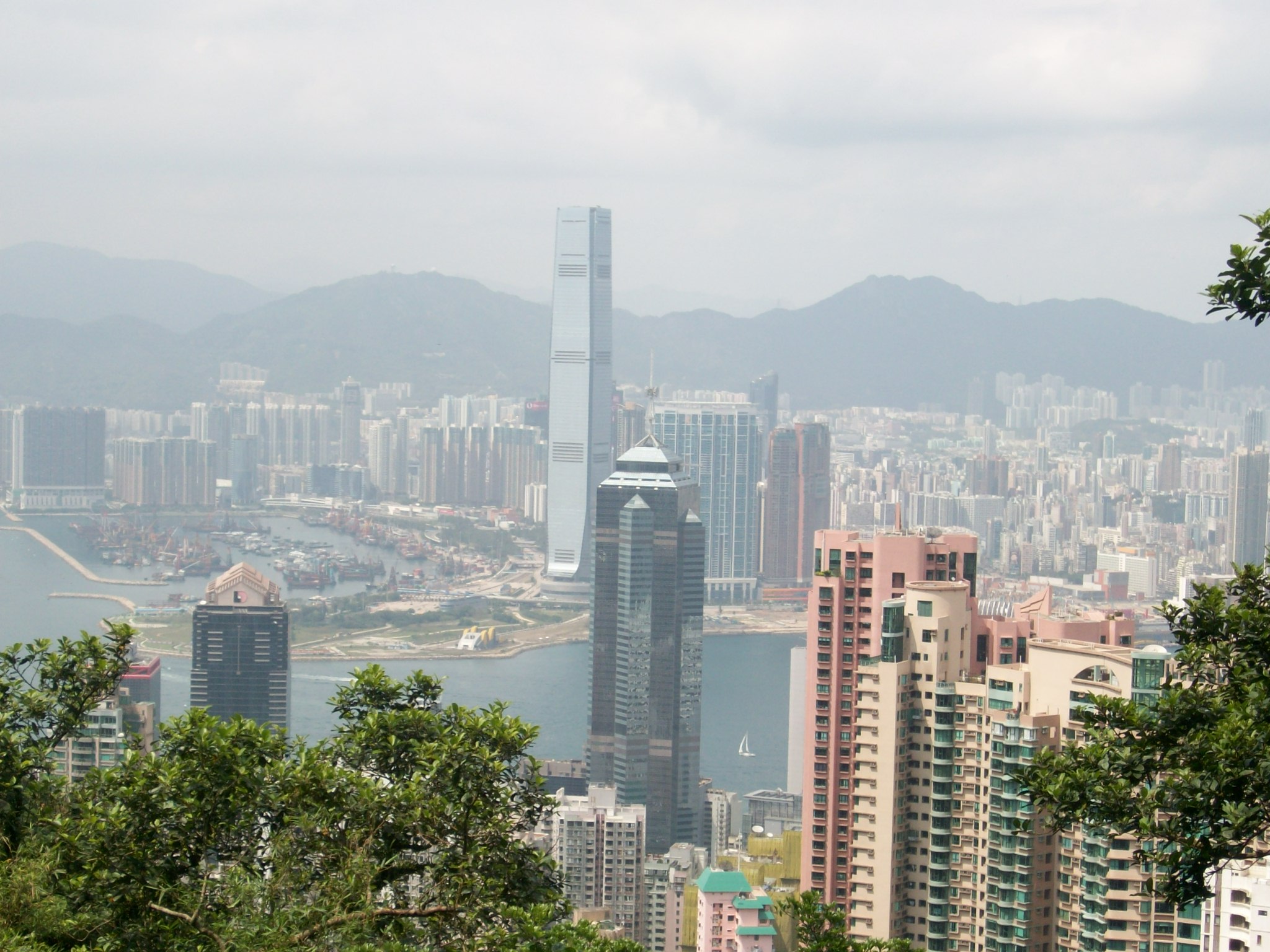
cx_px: 635
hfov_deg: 23.8
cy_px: 476
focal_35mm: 82
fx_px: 3008
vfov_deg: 18.0
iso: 64
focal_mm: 13.7
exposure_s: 1/422
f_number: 4.6
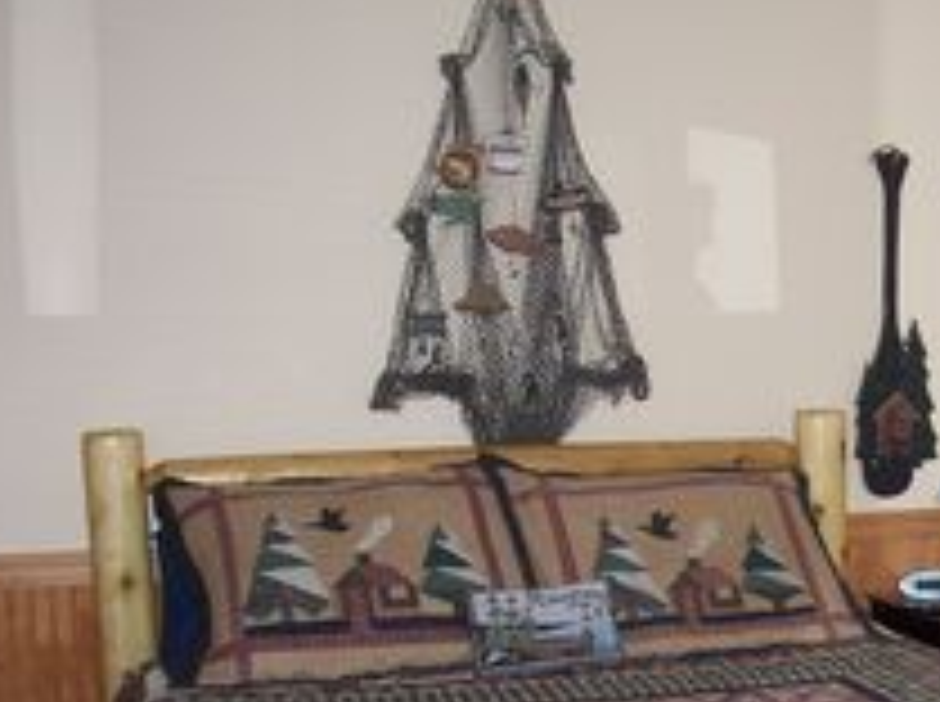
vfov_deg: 23.9
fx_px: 1627
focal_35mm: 60
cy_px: 576
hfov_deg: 31.4
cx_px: 760
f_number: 2.7
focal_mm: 5.6
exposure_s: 1/60
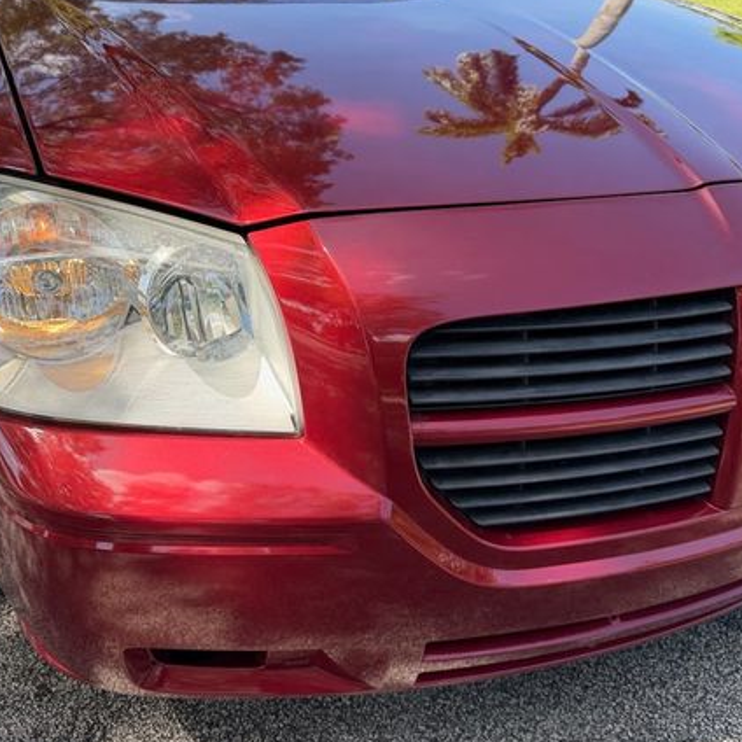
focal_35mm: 32
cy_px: 371
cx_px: 394
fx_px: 776
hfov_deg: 51.1
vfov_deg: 51.1
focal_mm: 6.76
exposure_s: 1/1139
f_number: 1.78
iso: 100
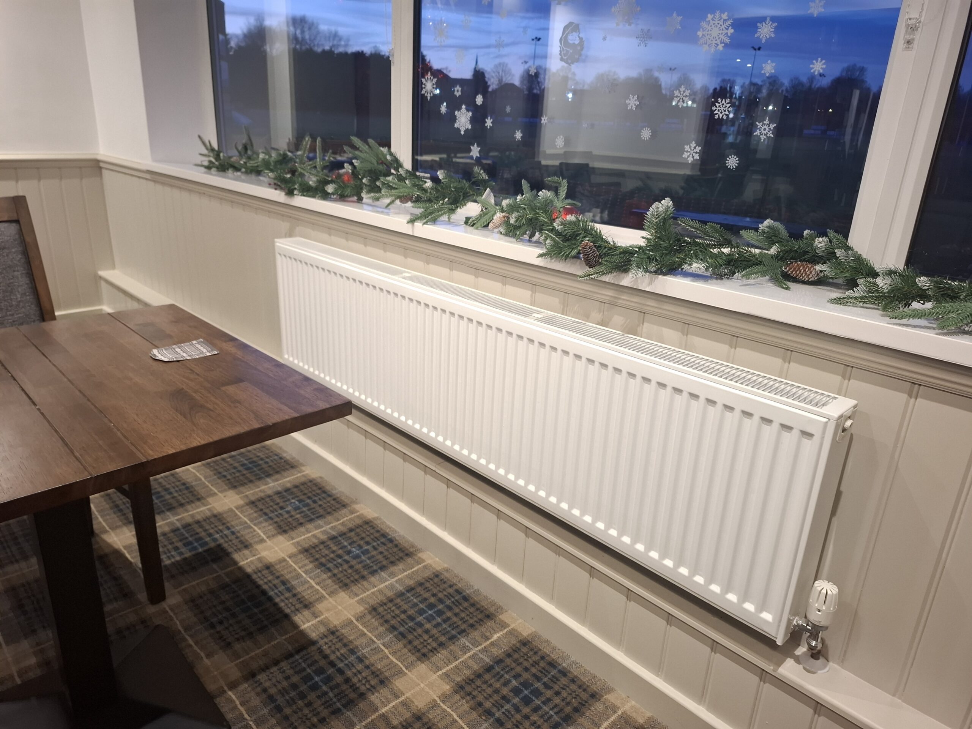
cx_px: 486
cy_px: 364
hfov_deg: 73.9
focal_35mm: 23
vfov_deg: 58.9
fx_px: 646
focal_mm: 5.54
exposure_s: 1/33
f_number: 1.8
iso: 400
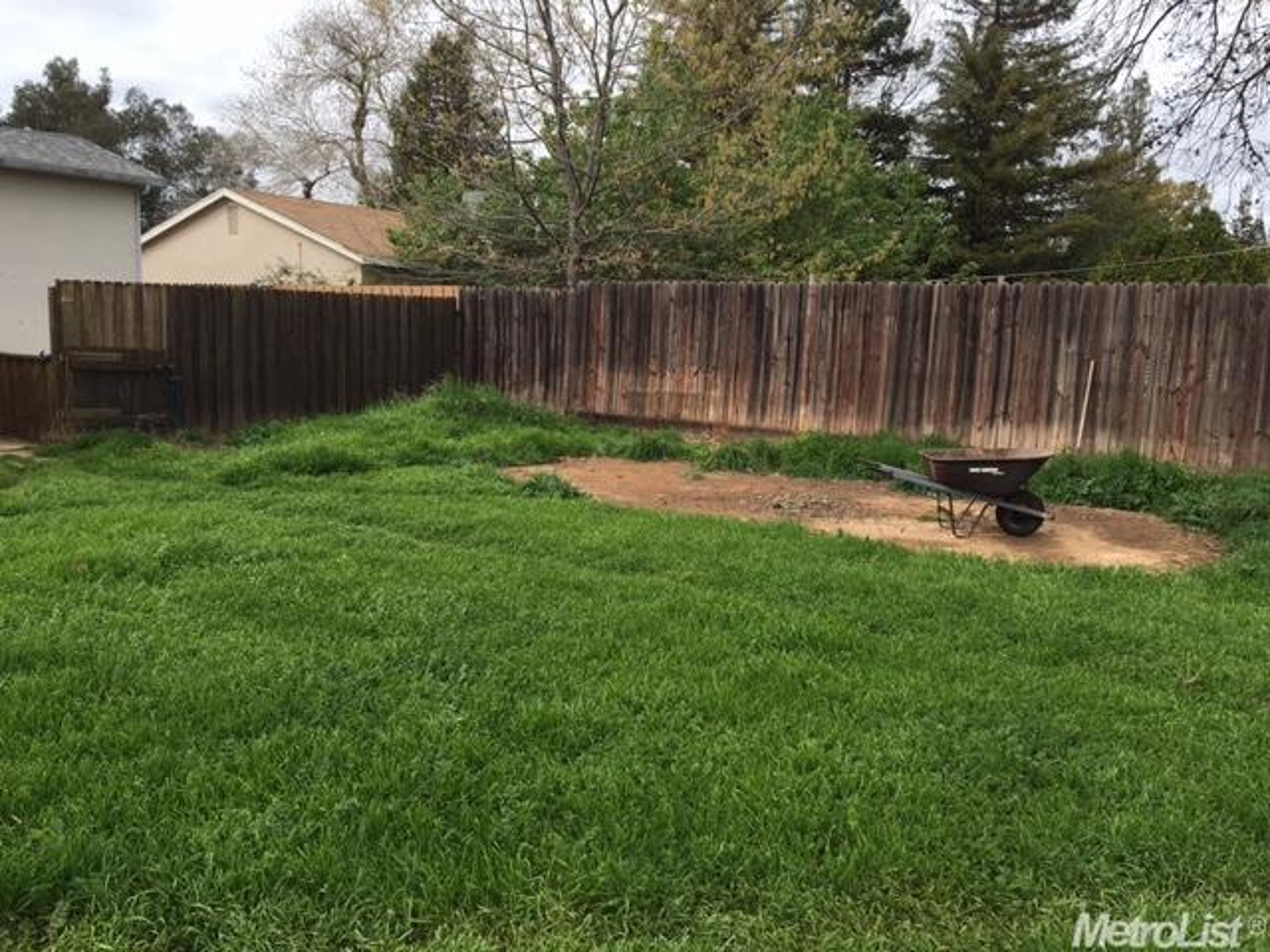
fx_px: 1064
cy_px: 476
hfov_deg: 61.7
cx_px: 635
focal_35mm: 29
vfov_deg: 48.2
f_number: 2.2
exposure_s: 1/674
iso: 25
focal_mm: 4.15
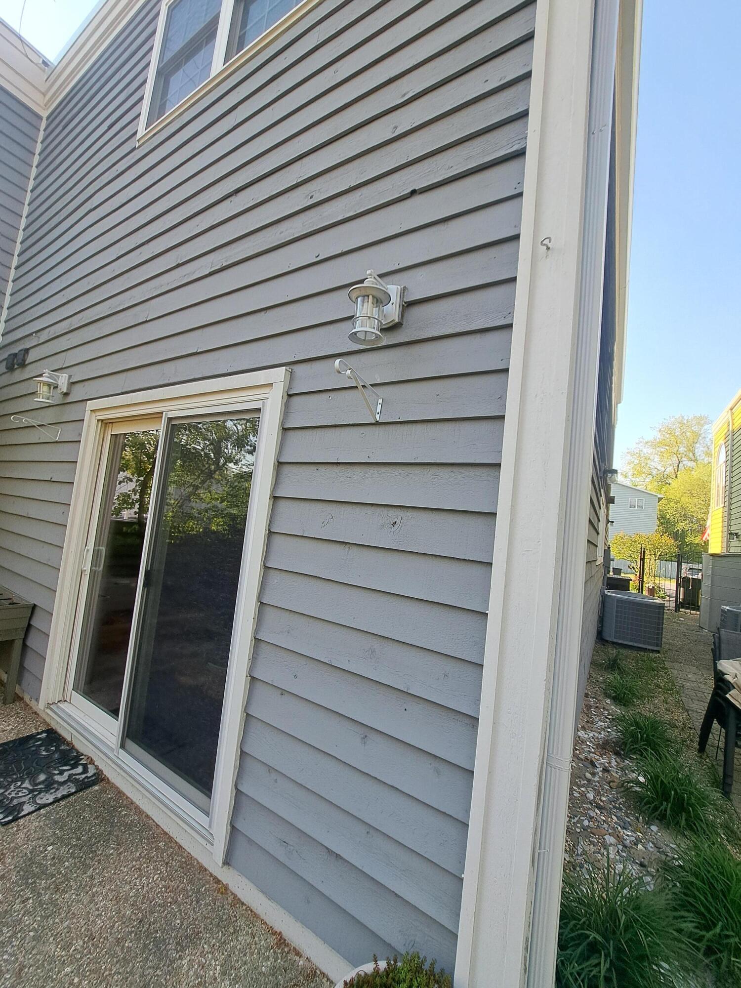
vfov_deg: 106.2
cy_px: 494
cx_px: 370
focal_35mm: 13
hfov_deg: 89.9
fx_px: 371
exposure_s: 1/182
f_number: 2.2
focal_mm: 1.74
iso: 50
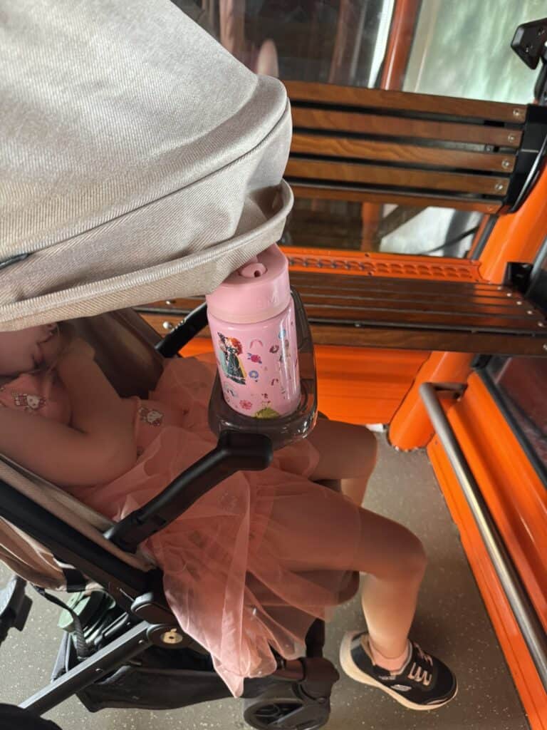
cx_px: 274
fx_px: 506
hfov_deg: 56.8
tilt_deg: -33.7
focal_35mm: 24
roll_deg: -4.7
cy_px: 365
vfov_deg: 71.6
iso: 400
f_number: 1.78
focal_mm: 6.76
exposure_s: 1/60
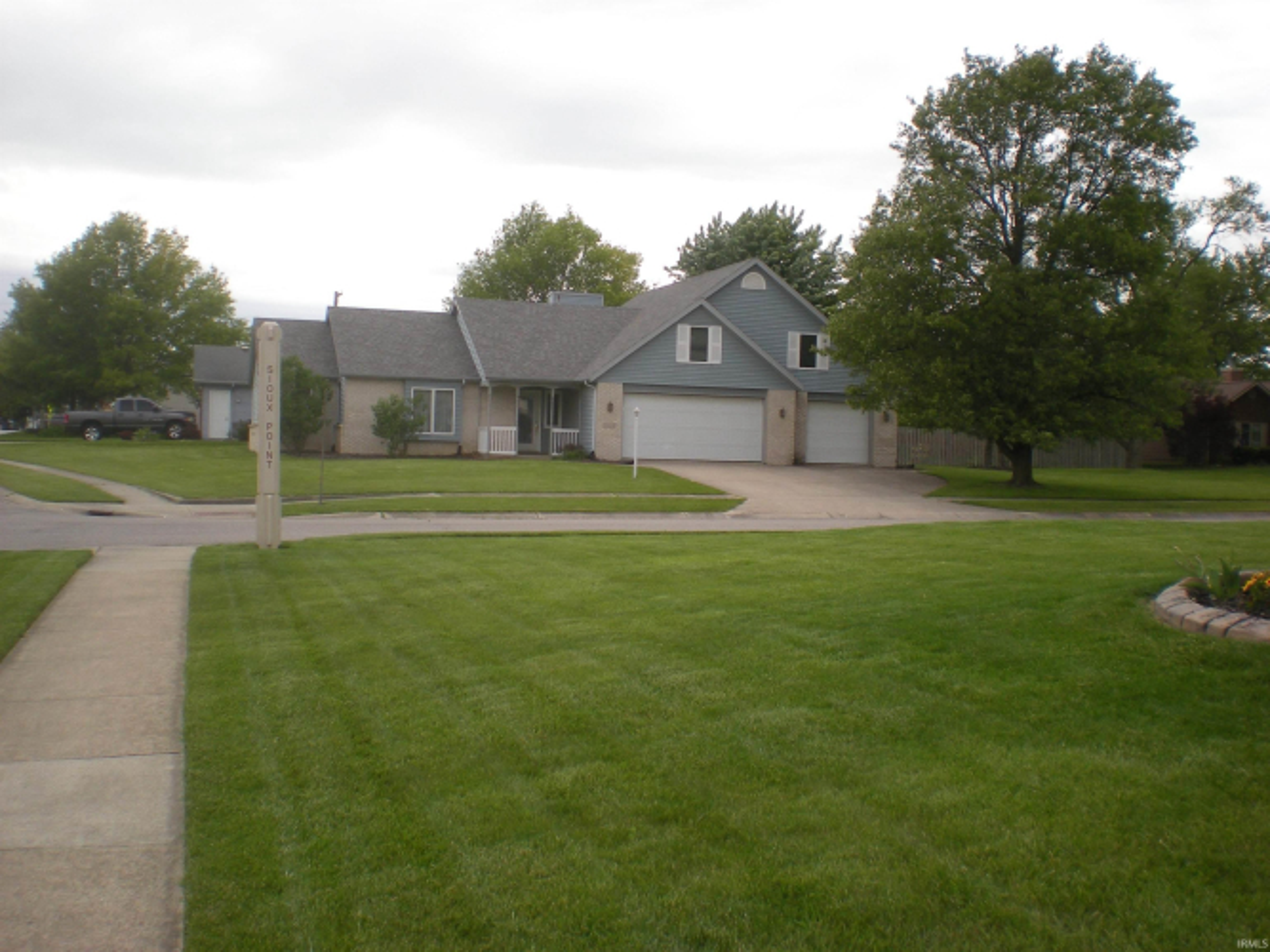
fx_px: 1394
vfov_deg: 37.7
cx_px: 635
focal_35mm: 38
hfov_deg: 49.0
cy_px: 476
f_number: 4.6
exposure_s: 1/458
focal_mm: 6.3
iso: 89
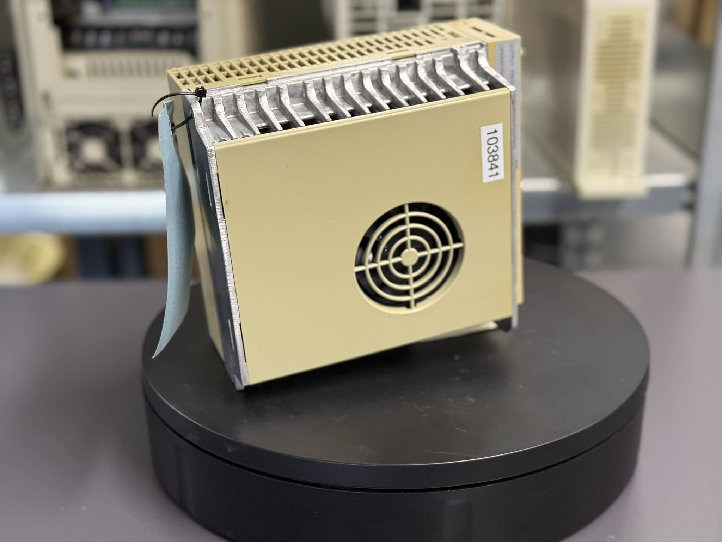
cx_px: 361
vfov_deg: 30.3
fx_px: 1001
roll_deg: +0.8
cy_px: 271
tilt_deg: -22.5
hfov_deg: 39.7
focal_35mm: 48
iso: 250
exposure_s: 1/50
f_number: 1.78
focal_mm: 6.76
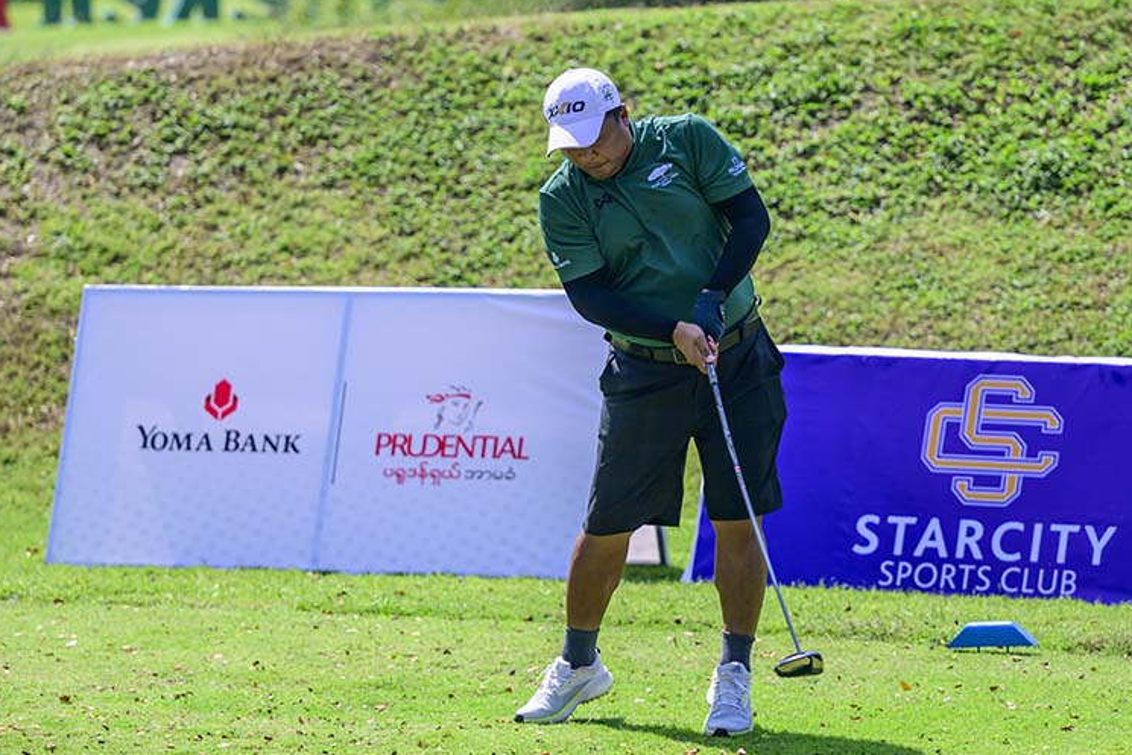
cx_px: 710
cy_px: 368
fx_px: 5472
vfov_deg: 7.9
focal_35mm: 174
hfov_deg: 11.8
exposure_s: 1/6400
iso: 400
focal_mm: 135
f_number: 2.8
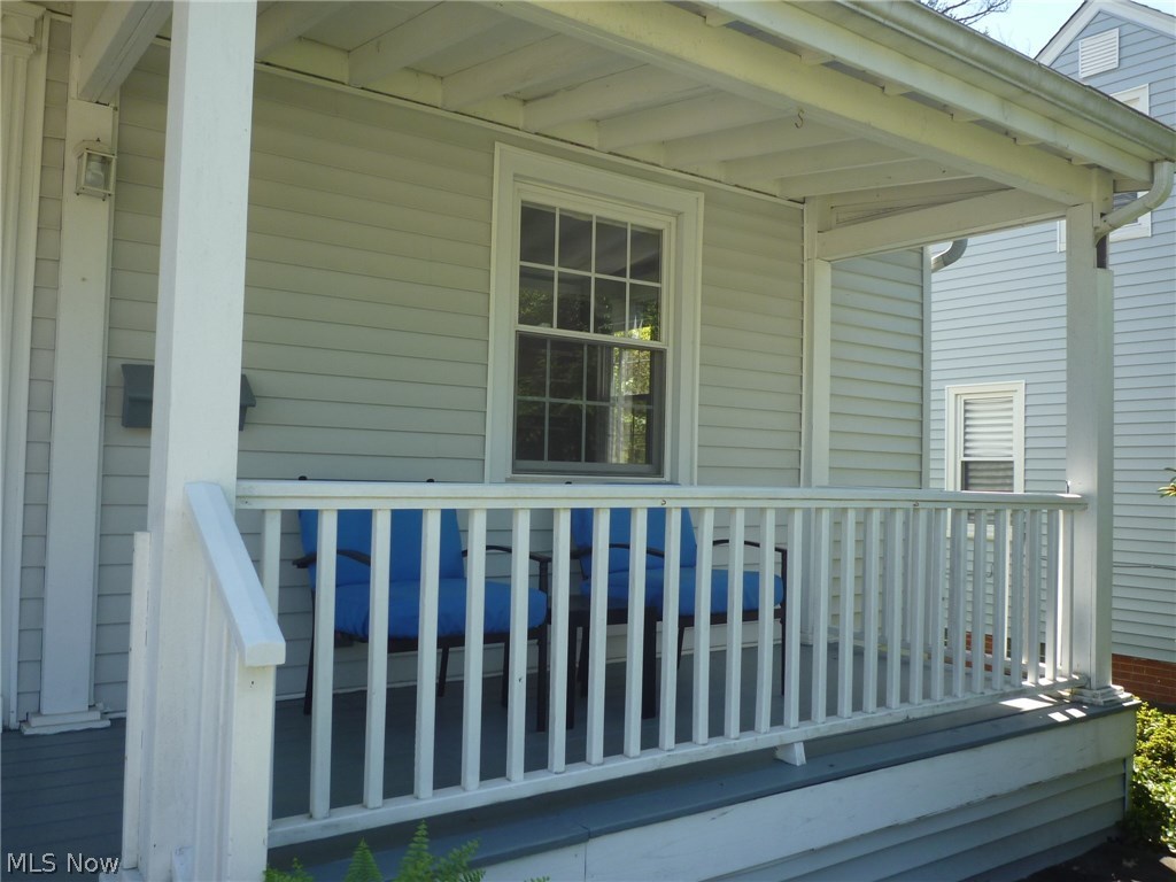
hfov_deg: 61.7
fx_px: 985
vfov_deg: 48.2
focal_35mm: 29
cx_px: 588
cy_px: 441
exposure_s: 1/400
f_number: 2.8
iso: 80
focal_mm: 4.4
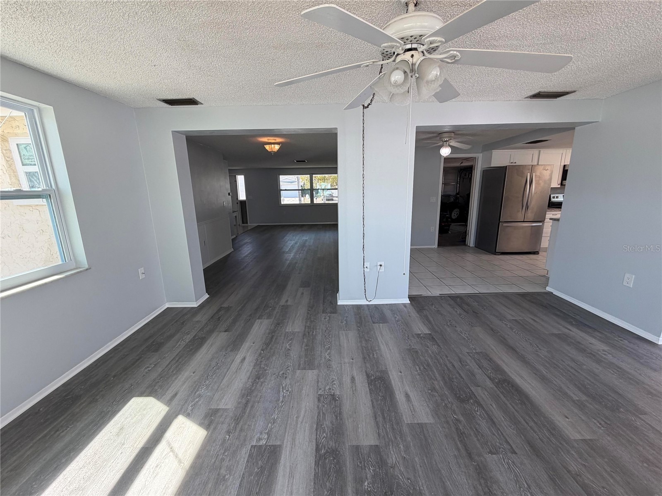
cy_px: 248
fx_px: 268
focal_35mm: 14
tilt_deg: -12.7
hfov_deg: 102.1
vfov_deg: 85.7
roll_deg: +0.5
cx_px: 331
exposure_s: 1/120
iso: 64
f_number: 2.2
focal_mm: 2.22
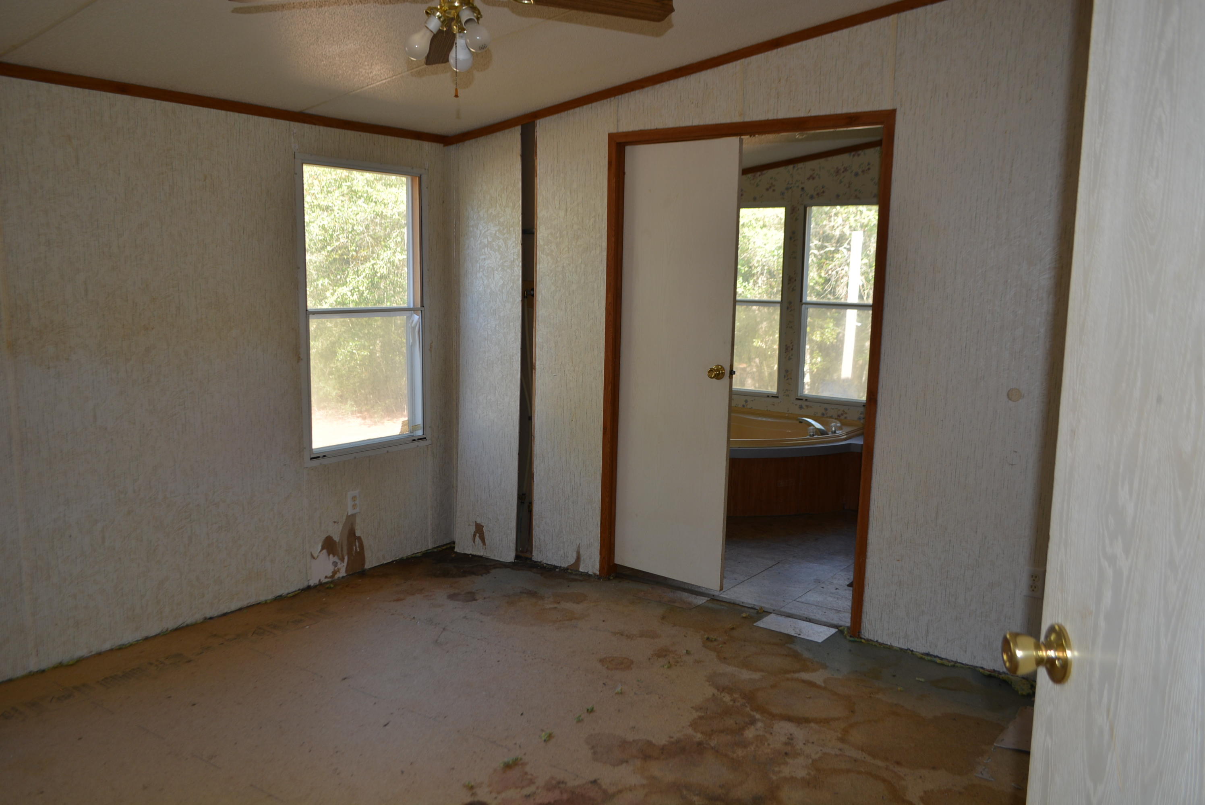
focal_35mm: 27
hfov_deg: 67.3
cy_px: 402
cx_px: 602
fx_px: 904
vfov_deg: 48.0
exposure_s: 1/60
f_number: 3.5
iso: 100
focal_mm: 18
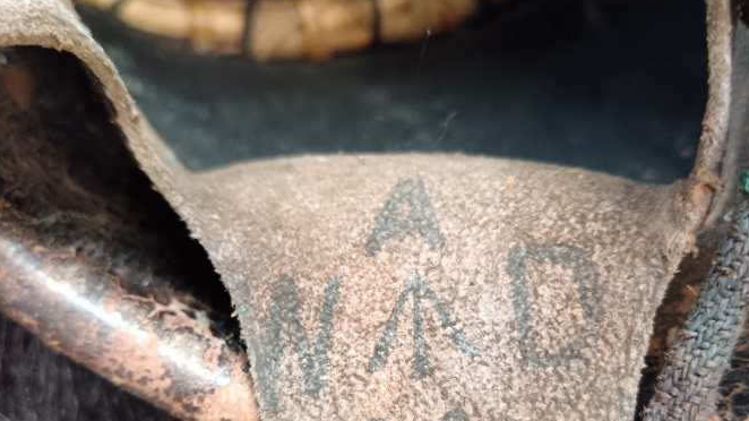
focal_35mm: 40
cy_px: 323
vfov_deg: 29.2
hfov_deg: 50.5
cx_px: 376
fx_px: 794
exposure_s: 1/100
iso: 4199
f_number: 1.9
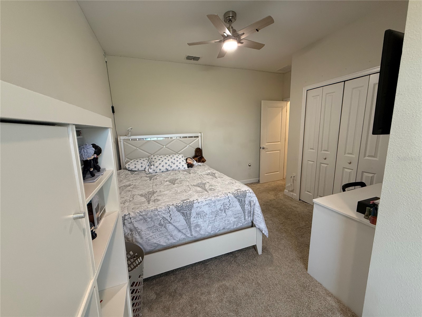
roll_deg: +1.8
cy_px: 158
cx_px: 211
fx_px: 171
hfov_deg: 102.1
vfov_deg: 85.7
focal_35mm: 14
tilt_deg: -10.3
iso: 320
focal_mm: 2.22
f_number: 2.2
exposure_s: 1/120
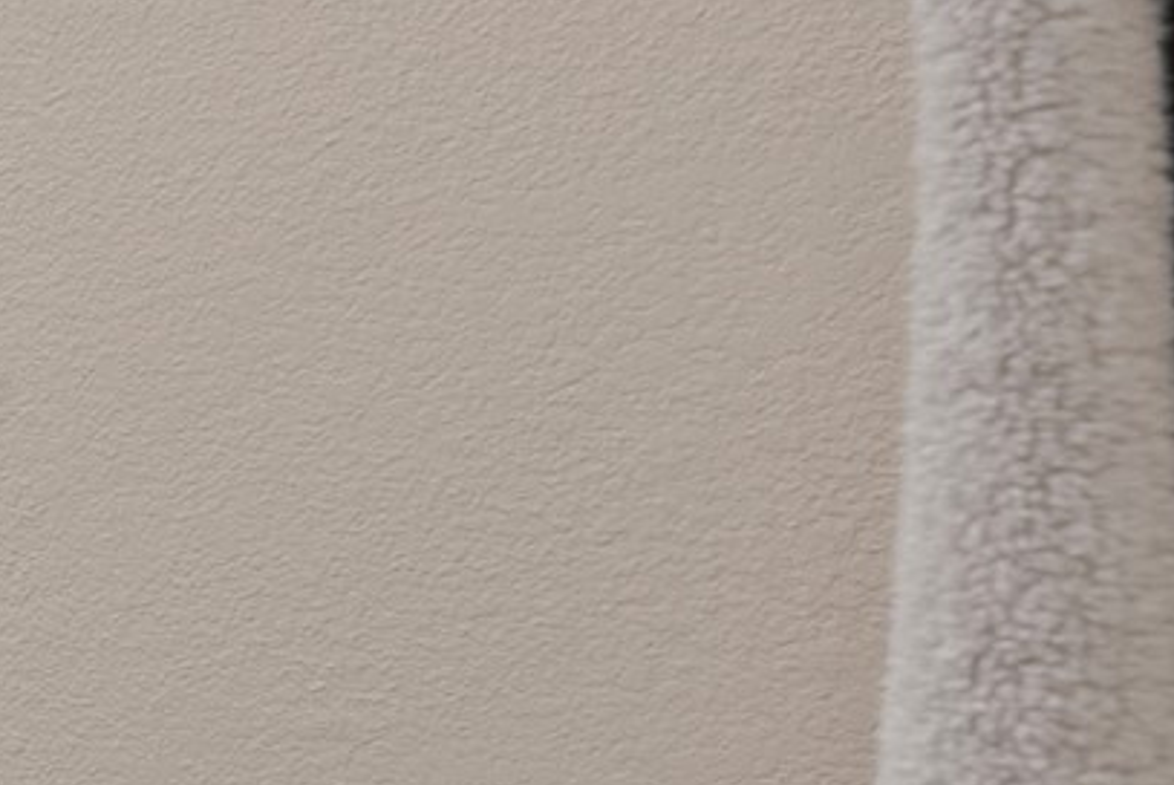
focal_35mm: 64
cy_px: 495
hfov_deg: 15.9
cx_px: -1552
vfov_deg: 21.2
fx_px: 2089
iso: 640
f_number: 9
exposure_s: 1/5
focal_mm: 12
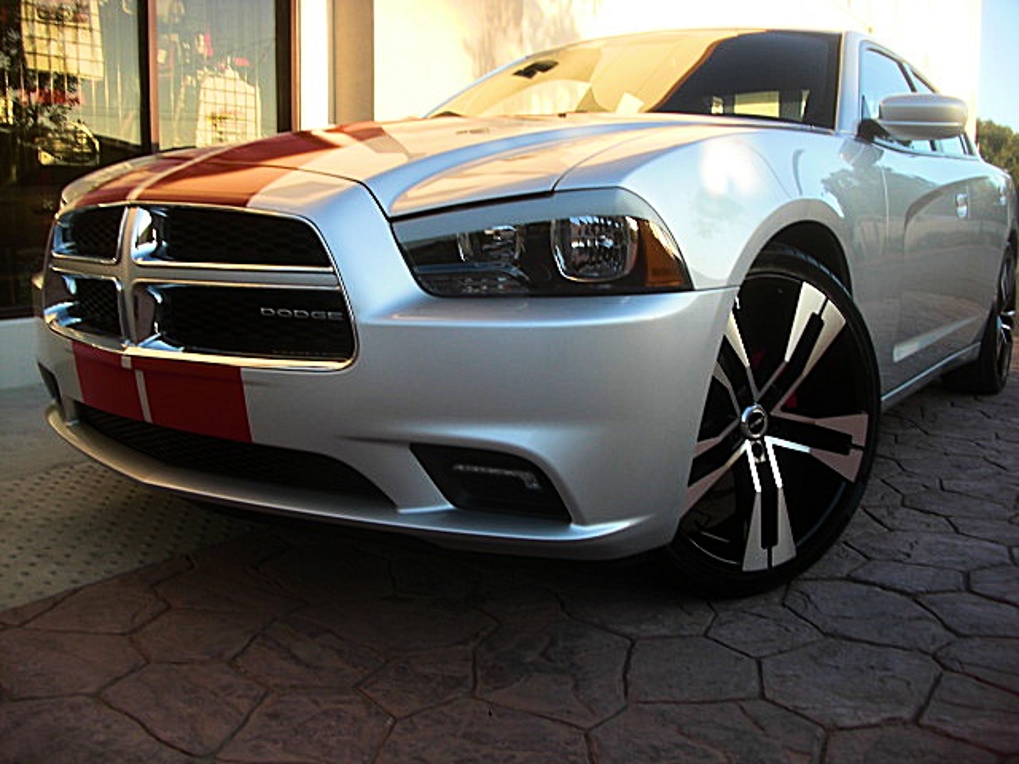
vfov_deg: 39.7
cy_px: 382
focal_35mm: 36
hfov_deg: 51.4
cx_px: 510
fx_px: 1060
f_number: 2.8
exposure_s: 1/125
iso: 50
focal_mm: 6.3
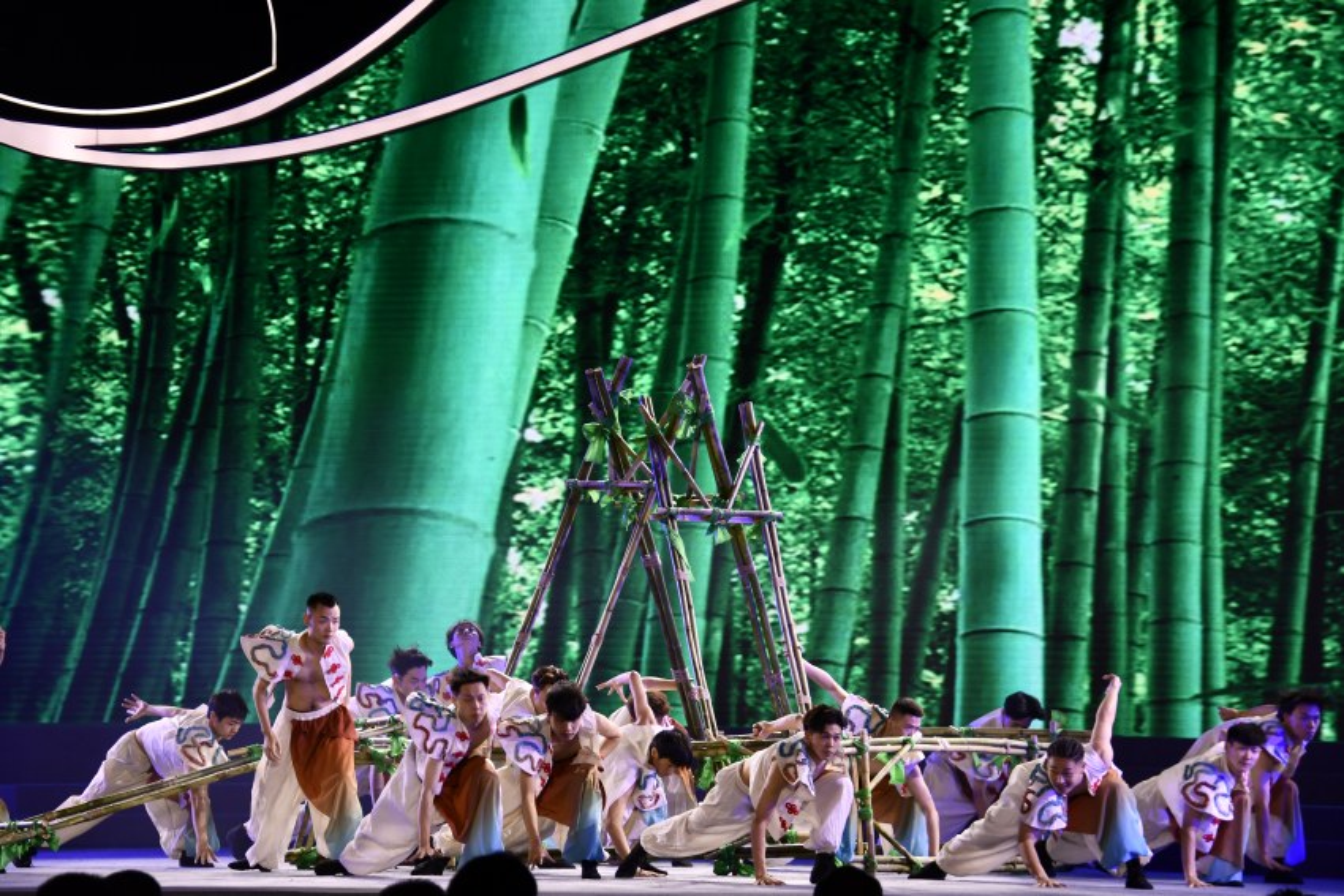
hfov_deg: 13.7
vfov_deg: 9.2
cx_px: 672
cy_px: 448
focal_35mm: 150
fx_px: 5601
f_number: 5
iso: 560
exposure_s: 1/250
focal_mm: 100
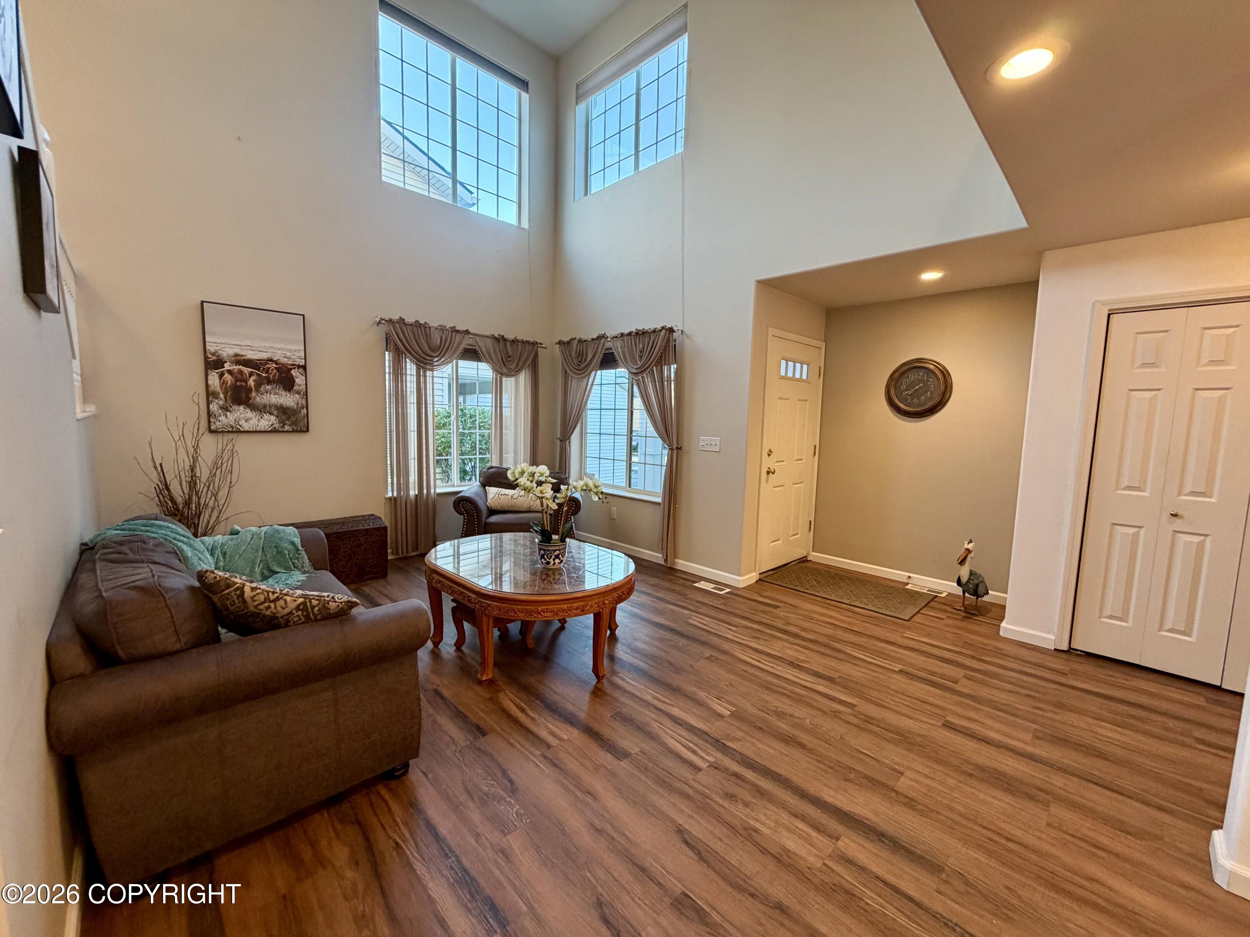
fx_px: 506
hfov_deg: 102.1
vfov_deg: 85.7
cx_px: 625
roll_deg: -1.9
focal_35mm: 14
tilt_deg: -6.3
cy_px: 468
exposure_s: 1/60
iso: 250
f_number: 2.2
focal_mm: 2.22
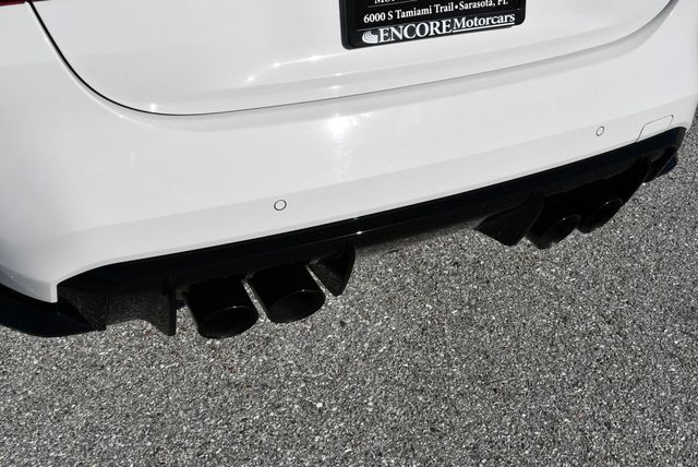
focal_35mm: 40
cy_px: 234
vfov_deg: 33.5
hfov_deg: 48.4
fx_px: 776
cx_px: 349
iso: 100
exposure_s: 1/400
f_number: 10
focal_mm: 20
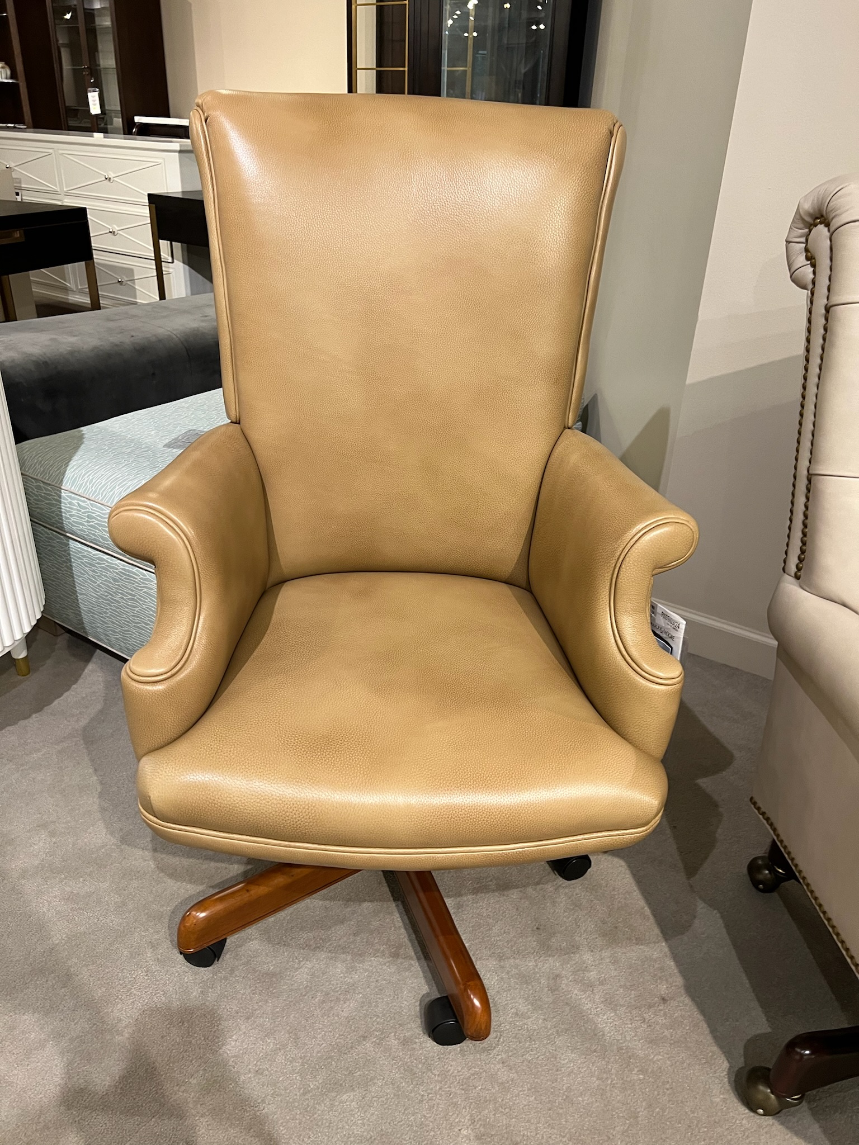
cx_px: 430
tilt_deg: -28.3
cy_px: 572
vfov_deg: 67.3
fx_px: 860
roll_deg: -1.4
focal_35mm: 26
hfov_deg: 53.1
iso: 160
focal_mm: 5.7
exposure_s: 1/60
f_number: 1.5
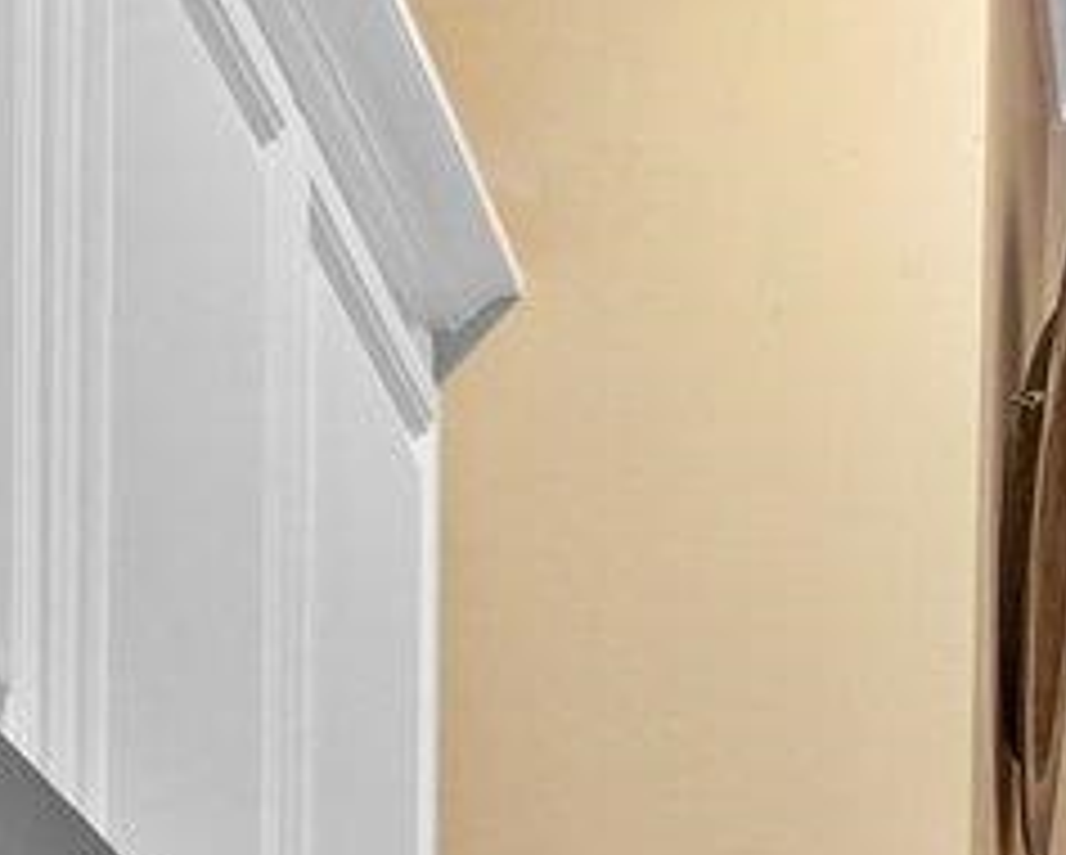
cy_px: 2054
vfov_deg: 9.4
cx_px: 3666
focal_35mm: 146
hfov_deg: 9.1
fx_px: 4610
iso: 100
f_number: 9
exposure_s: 5
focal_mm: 18
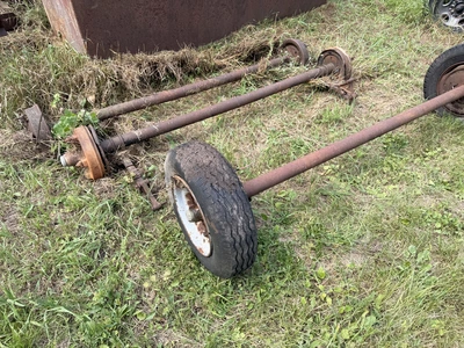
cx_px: 232
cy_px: 174
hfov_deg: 71.6
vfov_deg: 56.8
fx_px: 322
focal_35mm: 24
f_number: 1.78
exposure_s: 1/831
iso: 80
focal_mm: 6.76
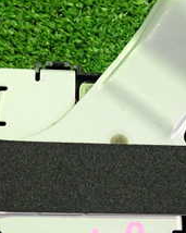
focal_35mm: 82
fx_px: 565
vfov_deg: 23.3
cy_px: 138
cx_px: 114
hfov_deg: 18.7
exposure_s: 1/30
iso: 500
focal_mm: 5.4
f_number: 2.3
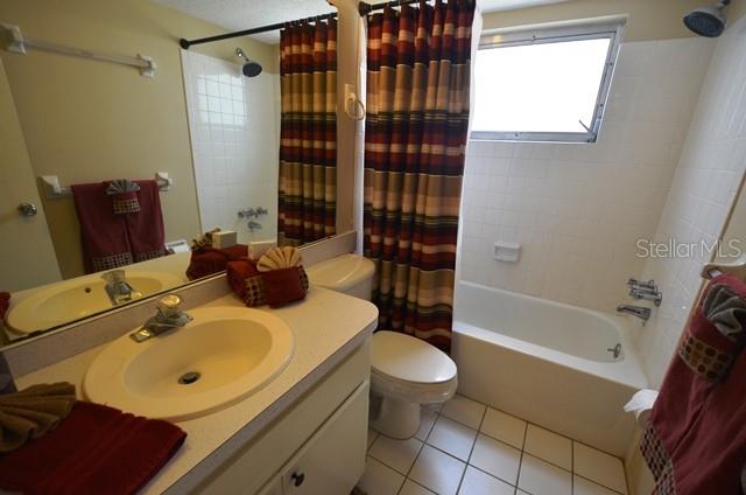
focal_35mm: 15
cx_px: 373
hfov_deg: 100.5
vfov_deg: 77.1
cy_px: 248
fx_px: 310
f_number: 5
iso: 400
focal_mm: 10
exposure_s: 1/100
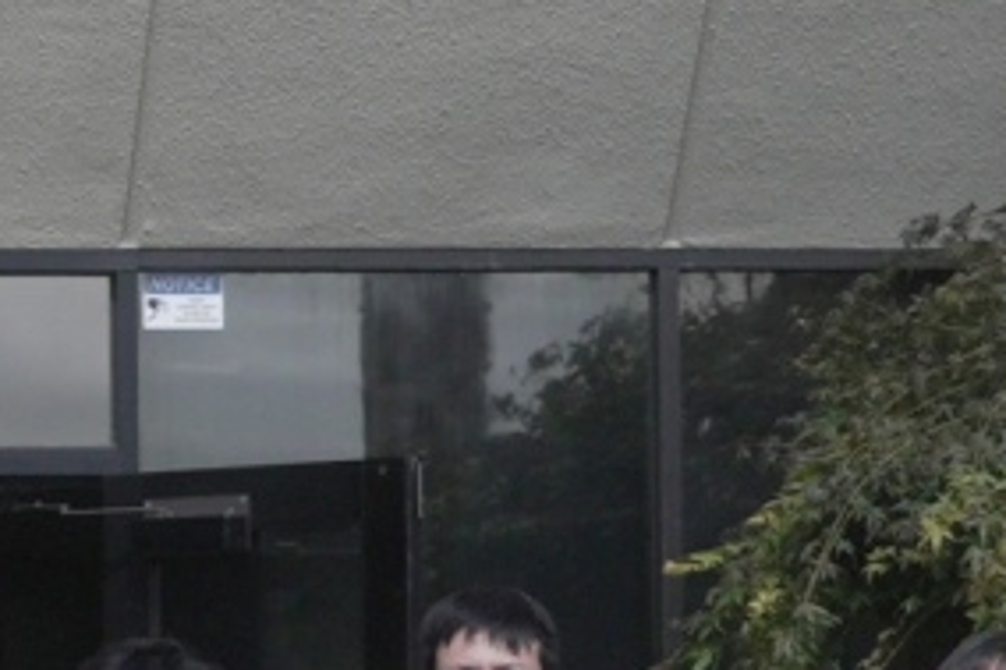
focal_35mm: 209
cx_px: -917
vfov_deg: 6.6
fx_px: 5837
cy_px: 475
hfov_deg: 9.3
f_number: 4
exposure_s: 1/200
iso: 1250
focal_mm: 33
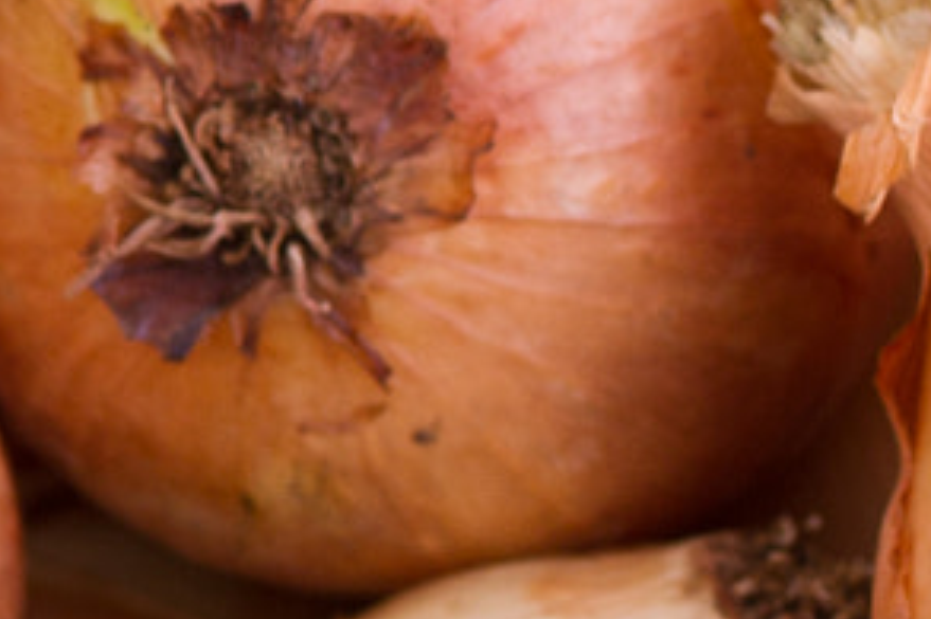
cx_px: 2107
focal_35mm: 733
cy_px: 909
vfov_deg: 1.9
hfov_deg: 2.8
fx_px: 18945
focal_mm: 105
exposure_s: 1/160
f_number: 6.3
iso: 200
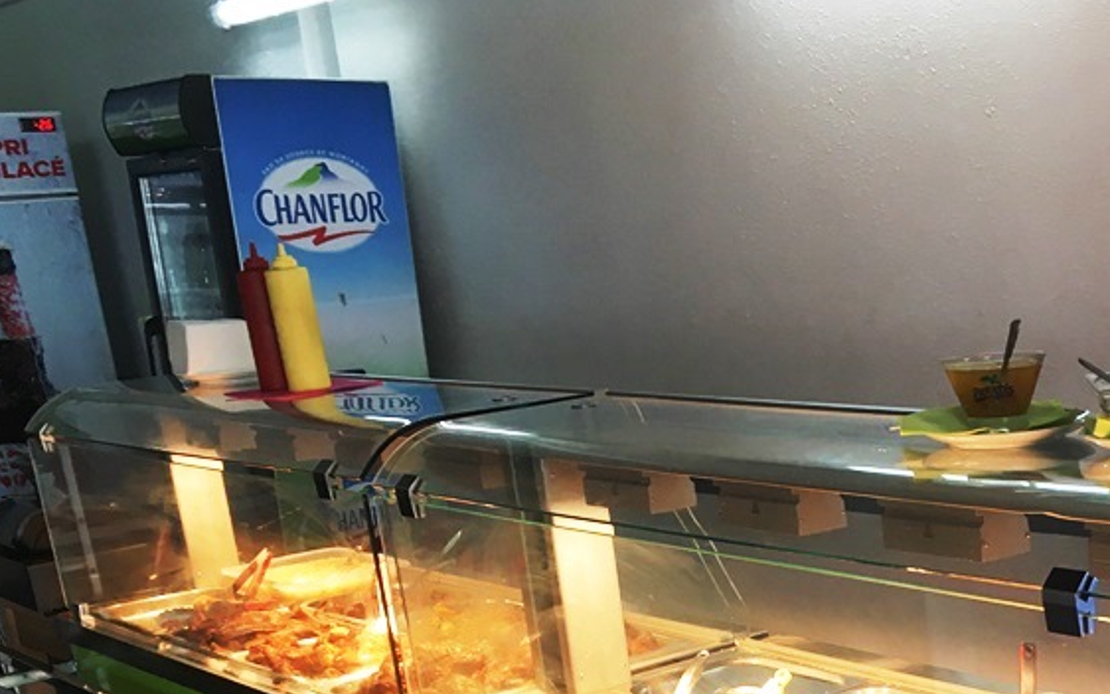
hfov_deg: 34.5
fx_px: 1694
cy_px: 726
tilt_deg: -16.9
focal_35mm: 56
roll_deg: +3.9
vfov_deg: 22.1
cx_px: 968
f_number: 2.2
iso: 25
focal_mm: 4.15
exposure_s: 1/33
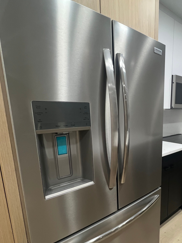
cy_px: 144
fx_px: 154
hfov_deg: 57.1
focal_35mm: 22
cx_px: 142
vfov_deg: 75.6
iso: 200
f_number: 1.8
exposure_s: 1/120
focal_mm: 1.57
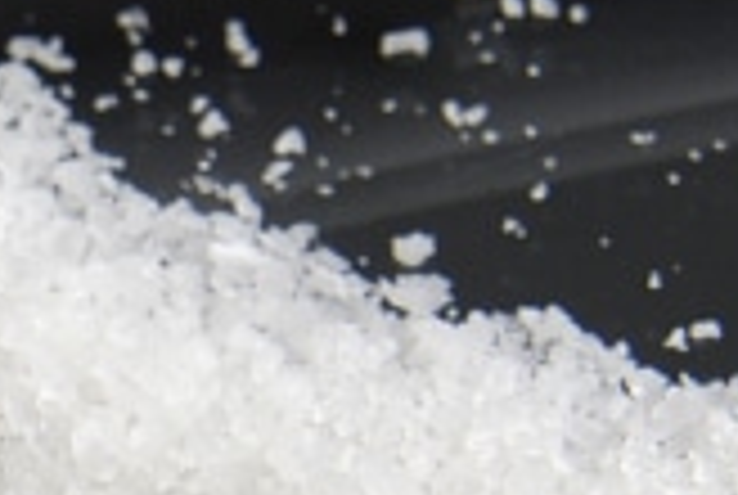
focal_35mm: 309
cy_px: 776
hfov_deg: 6.5
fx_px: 6346
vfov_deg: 4.4
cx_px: -718
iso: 100
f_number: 8
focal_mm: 40
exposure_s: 1/125
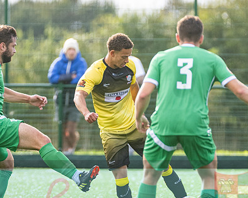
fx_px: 6830
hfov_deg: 2.1
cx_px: 97
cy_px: 166
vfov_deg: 1.7
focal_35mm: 931
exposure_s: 1/1250
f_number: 4
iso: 400
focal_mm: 270
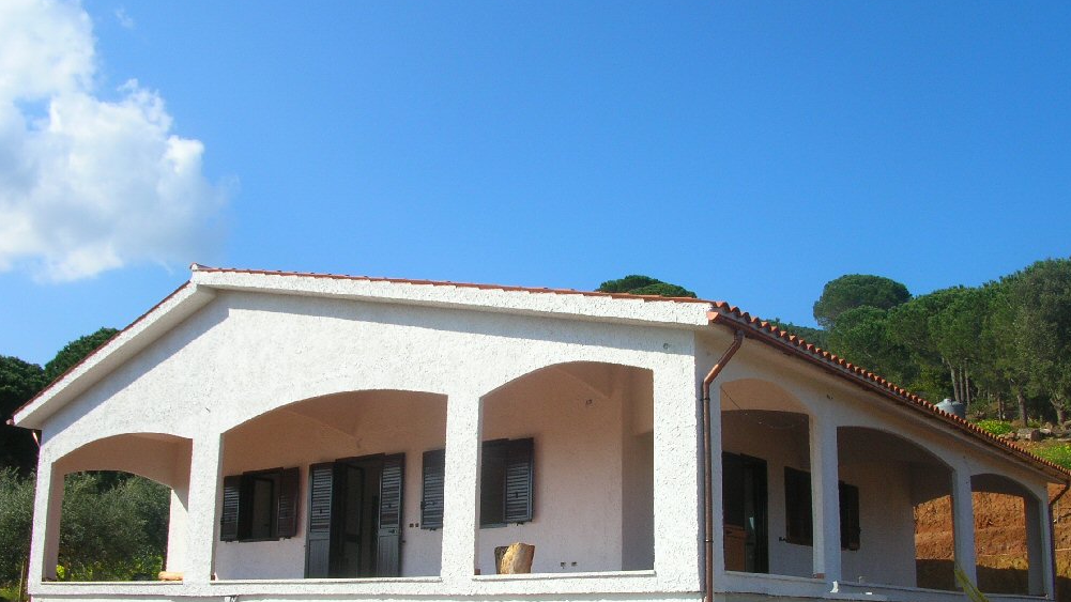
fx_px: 1108
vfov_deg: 30.3
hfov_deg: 51.6
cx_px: 544
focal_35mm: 39
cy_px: 382
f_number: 5.6
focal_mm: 5.8
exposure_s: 1/296
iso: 50
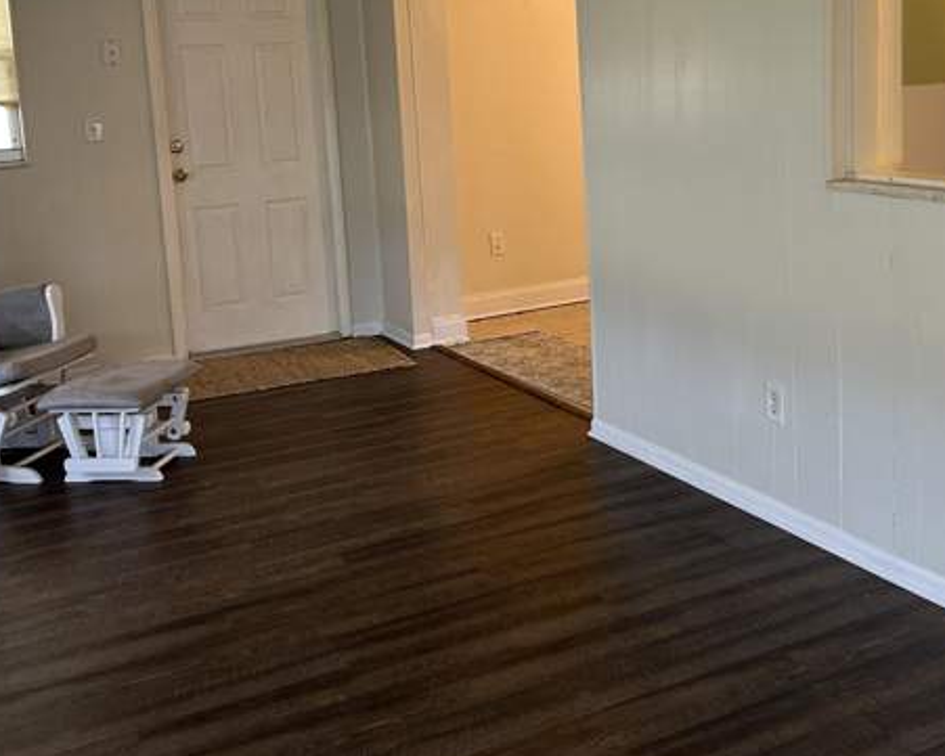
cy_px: 237
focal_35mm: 45
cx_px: 608
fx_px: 1259
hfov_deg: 40.8
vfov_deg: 33.1
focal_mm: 5.7
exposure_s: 1/60
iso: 160
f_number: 1.5
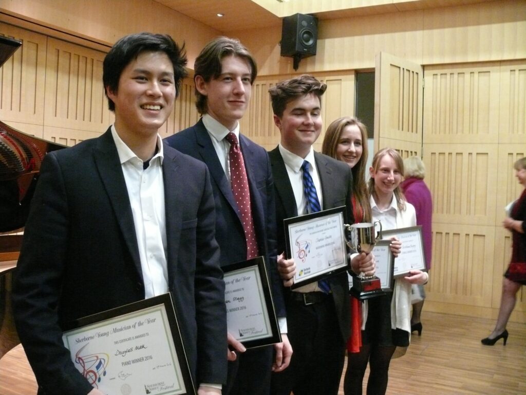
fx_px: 532
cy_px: 198
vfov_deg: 40.7
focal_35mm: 35
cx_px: 263
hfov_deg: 52.6
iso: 800
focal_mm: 7.4
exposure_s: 1/30
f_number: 2.8
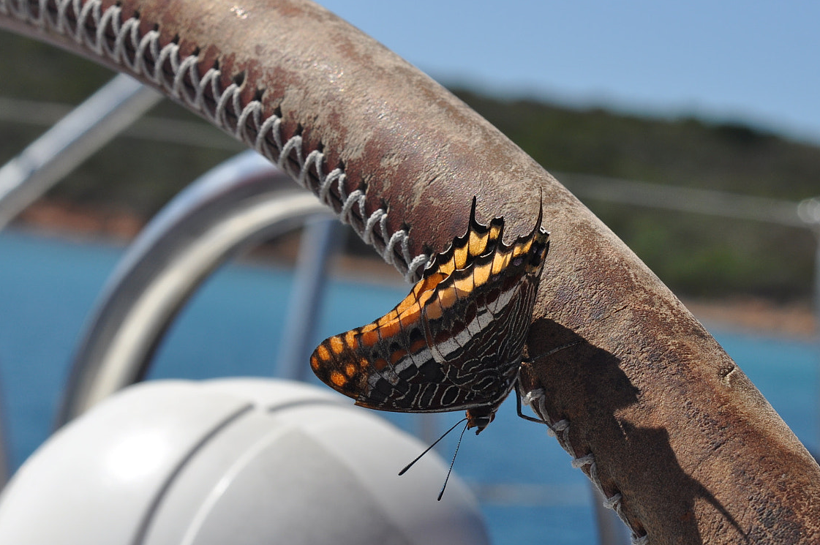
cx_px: 502
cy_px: 289
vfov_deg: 12.8
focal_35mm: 107
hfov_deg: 19.1
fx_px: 2435
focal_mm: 50
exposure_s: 1/400
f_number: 10
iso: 200
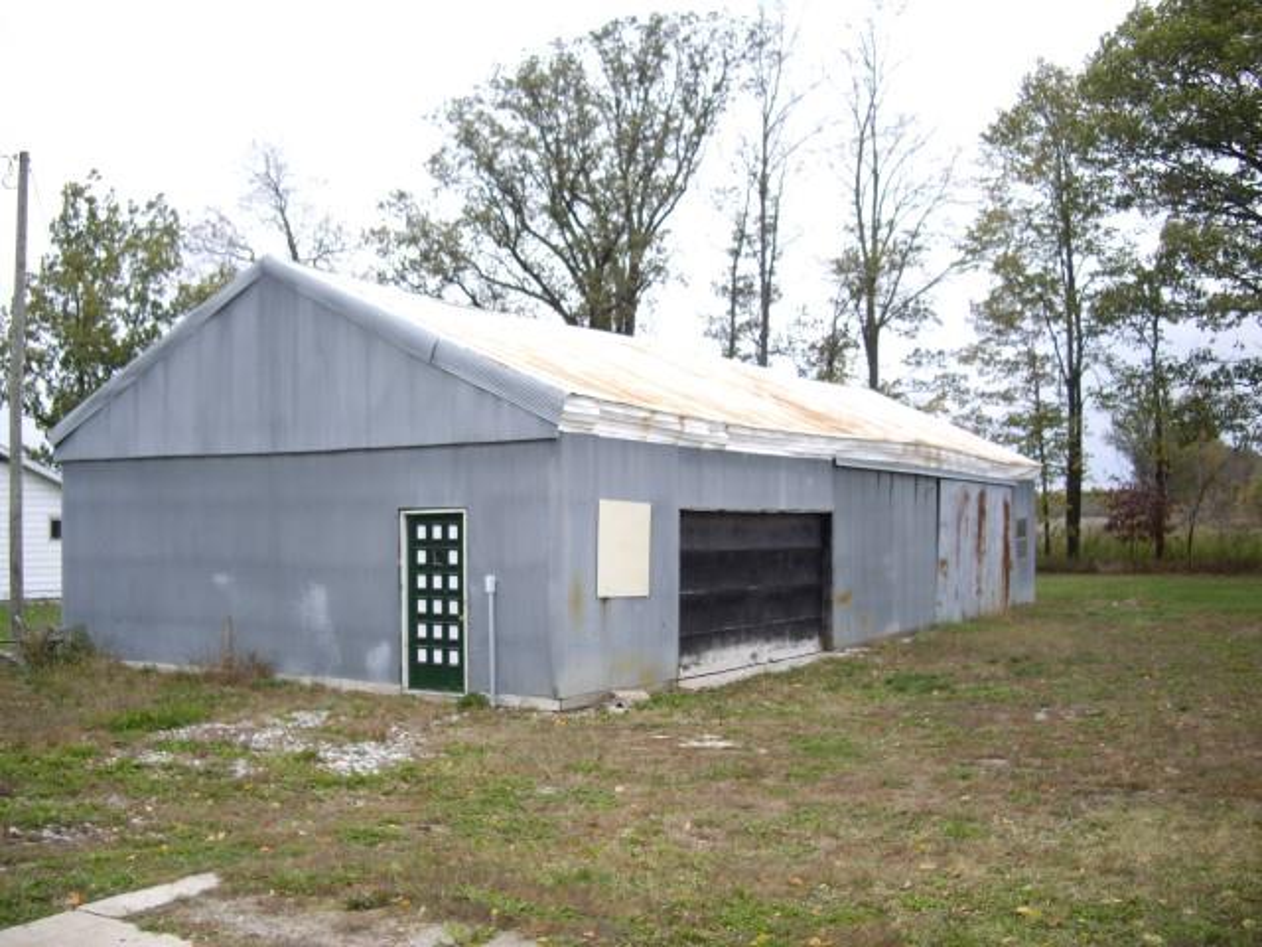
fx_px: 1385
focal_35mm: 38
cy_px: 474
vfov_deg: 37.7
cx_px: 631
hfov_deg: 49.0
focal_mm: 7.9
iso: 100
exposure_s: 1/125
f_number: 2.8
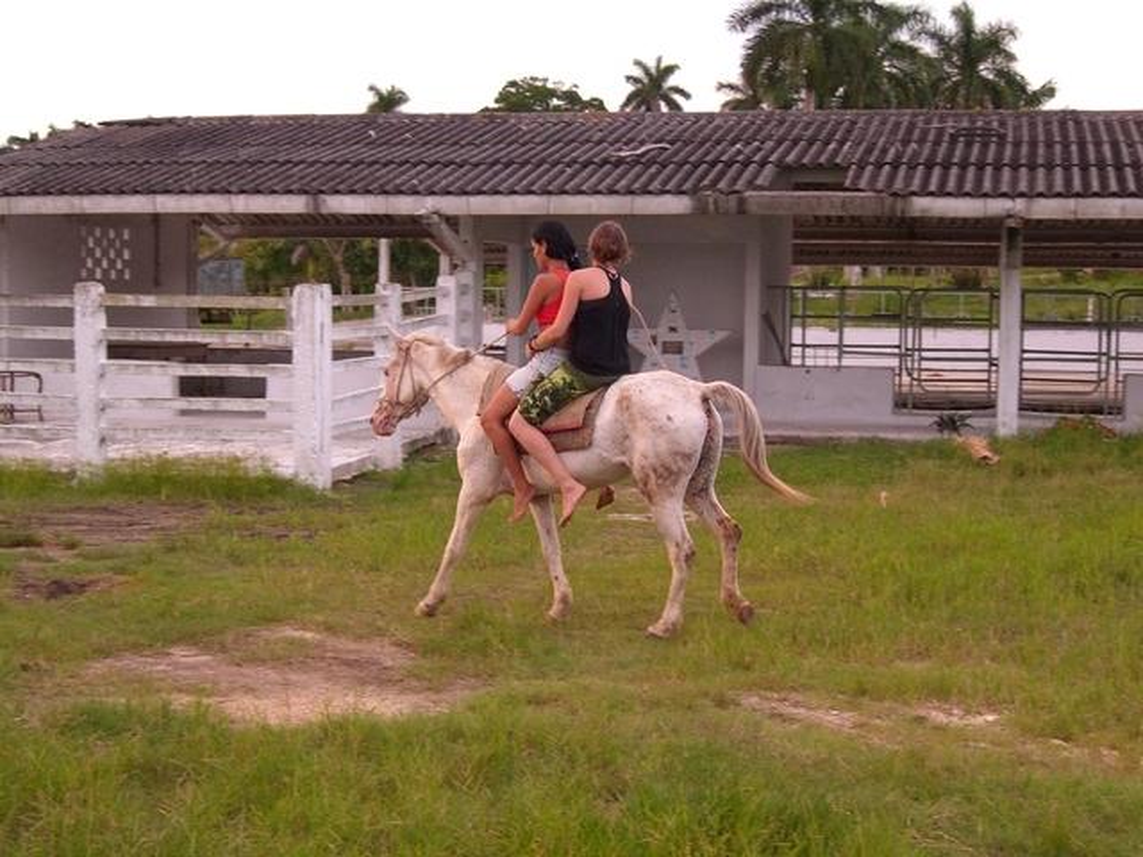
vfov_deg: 25.7
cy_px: 428
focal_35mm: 57
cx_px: 572
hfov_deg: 33.8
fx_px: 1882
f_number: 3.6
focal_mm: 11.8
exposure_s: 1/125
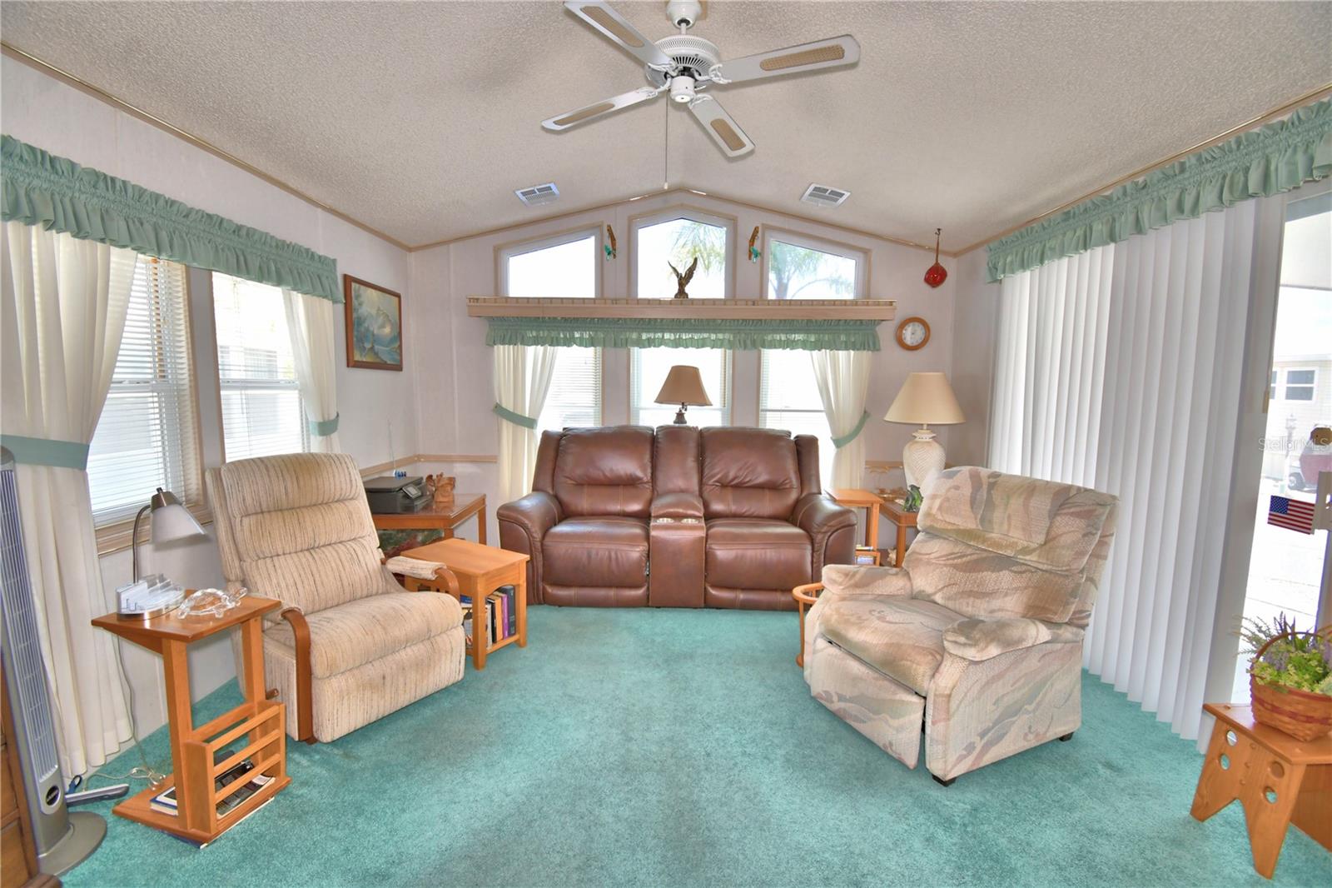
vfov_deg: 77.3
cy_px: 444
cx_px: 666
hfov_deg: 100.4
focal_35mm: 15
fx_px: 555
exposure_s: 1/60
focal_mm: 10
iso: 125
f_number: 4.5
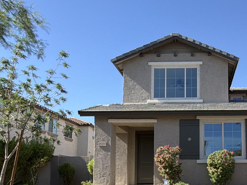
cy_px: 157
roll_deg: -0.1
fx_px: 250
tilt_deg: +3.8
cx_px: 193
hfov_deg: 49.9
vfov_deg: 38.6
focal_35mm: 35
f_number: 2.2
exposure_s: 1/742
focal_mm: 2.22
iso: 40
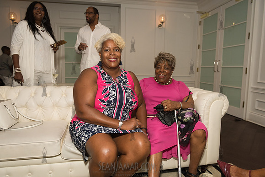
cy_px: 88
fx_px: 191
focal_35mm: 26
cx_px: 132
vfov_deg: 49.6
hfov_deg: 69.4
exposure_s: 1/500
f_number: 4
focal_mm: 26
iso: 1600
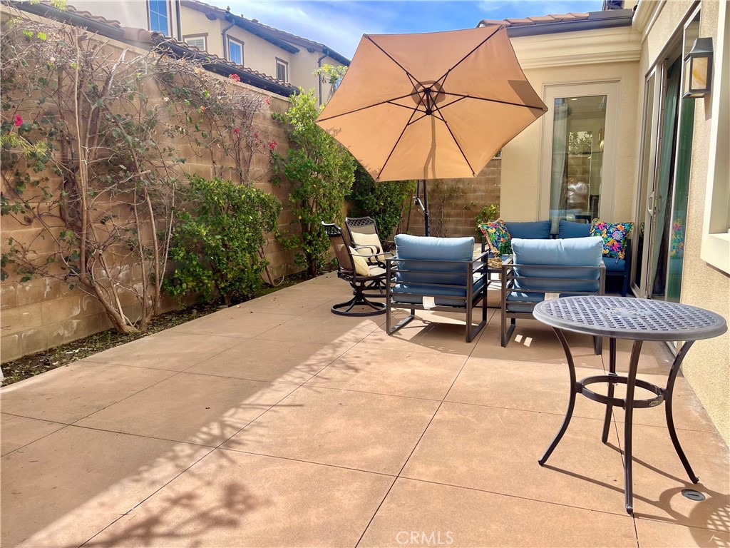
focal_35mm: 25
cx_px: 365
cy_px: 274
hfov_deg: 69.4
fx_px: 527
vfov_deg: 54.9
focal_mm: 5.1
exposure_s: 1/2433
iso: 32
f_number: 1.6
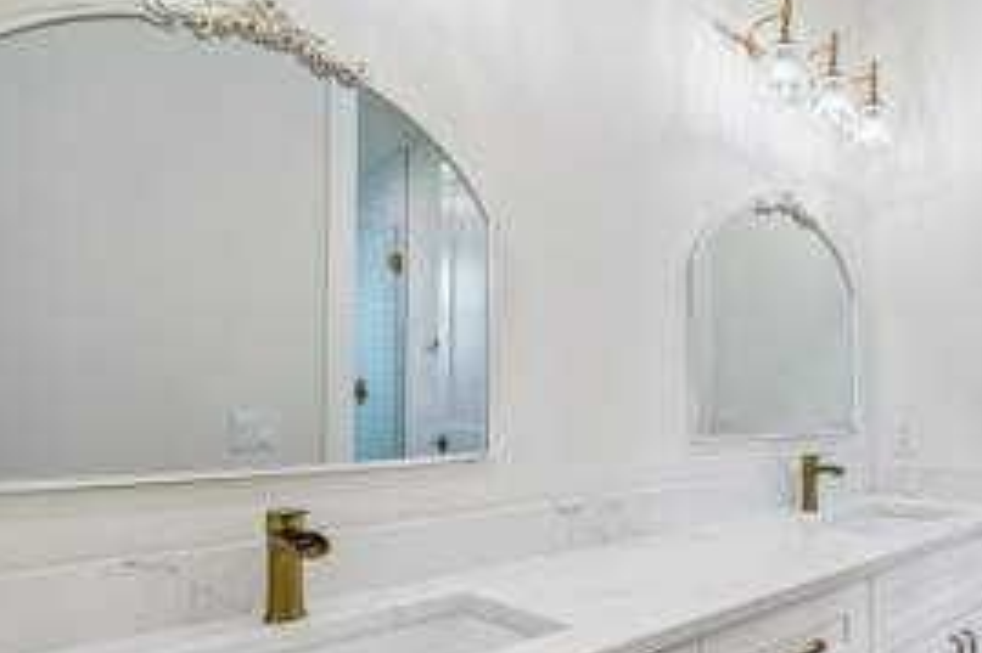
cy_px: 403
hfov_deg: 62.9
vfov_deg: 50.8
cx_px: 836
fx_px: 682
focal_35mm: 25
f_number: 8
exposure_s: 1/50
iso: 400
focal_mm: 14
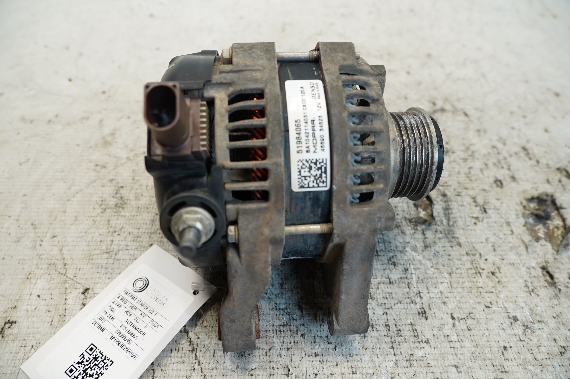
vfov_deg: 53.0
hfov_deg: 73.8
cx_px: 285
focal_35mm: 24
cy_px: 190
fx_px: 380
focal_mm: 16
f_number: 4
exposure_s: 1/160
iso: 640
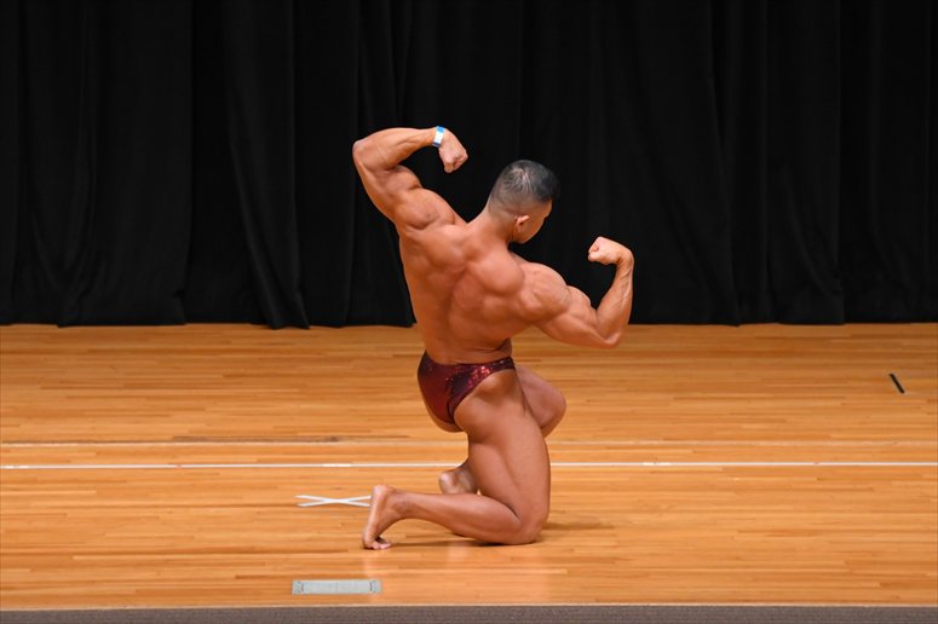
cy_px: 312
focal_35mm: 285
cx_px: 469
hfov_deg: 7.2
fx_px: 7422
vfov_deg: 4.8
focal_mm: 190
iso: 3200
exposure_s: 1/400
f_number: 5.6
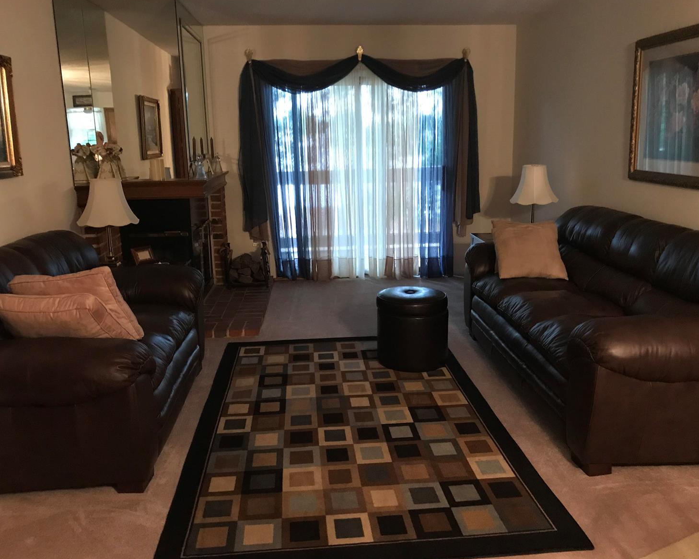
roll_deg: +1.4
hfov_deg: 58.8
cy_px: 275
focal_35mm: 30
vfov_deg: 48.5
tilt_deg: -12.3
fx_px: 621
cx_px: 353
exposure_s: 1/6
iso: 80
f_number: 1.8
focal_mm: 3.99
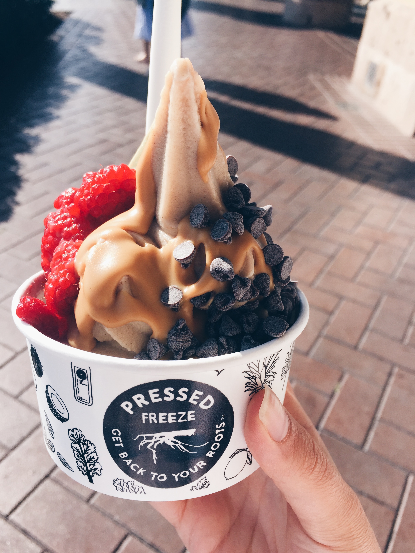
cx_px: 208
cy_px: 276
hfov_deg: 48.2
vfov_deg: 61.7
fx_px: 464
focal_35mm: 29
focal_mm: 4.15
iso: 32
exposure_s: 1/1464
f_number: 2.2
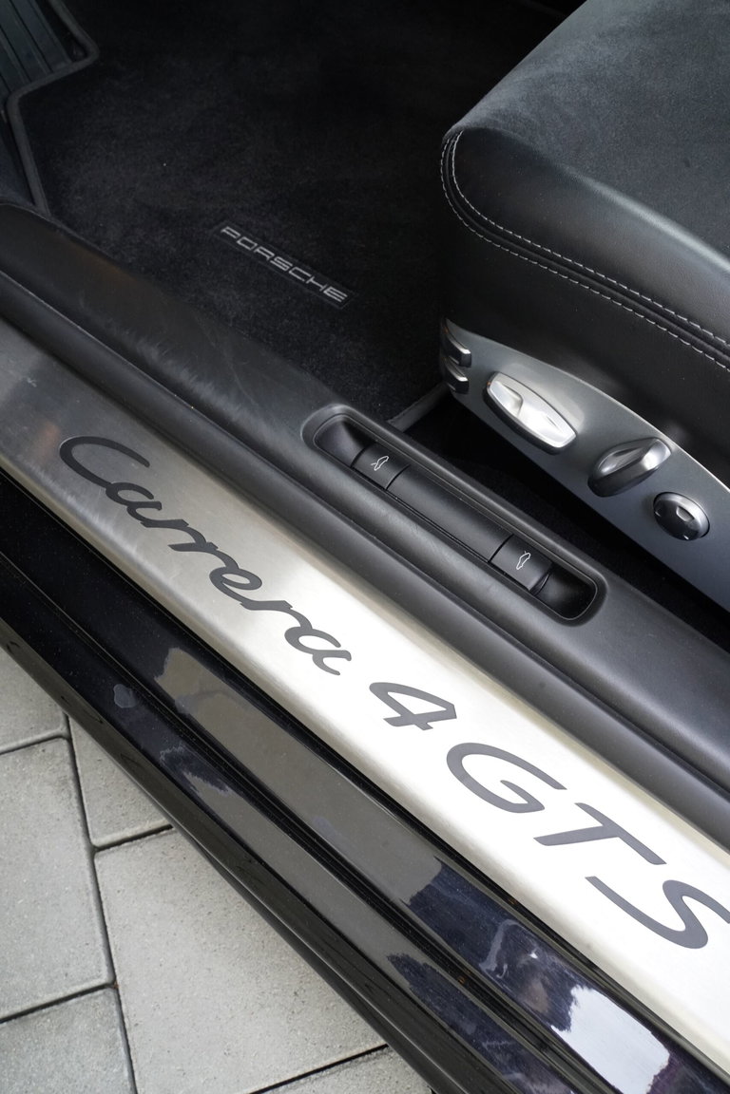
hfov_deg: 46.4
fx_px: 852
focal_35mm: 28
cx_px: 365
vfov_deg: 65.5
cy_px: 547
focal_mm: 28
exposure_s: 1/60
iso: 5000
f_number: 16
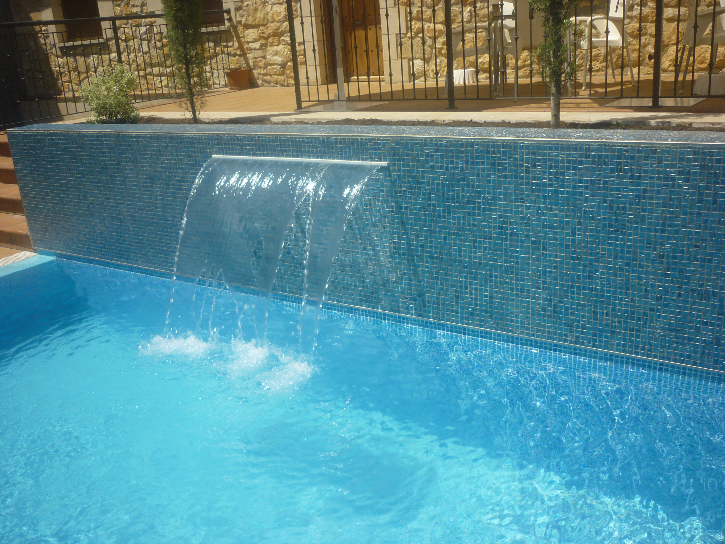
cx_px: 362
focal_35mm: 33
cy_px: 272
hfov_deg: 55.4
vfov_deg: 42.9
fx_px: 691
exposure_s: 1/250
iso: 80
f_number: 8
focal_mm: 5.5
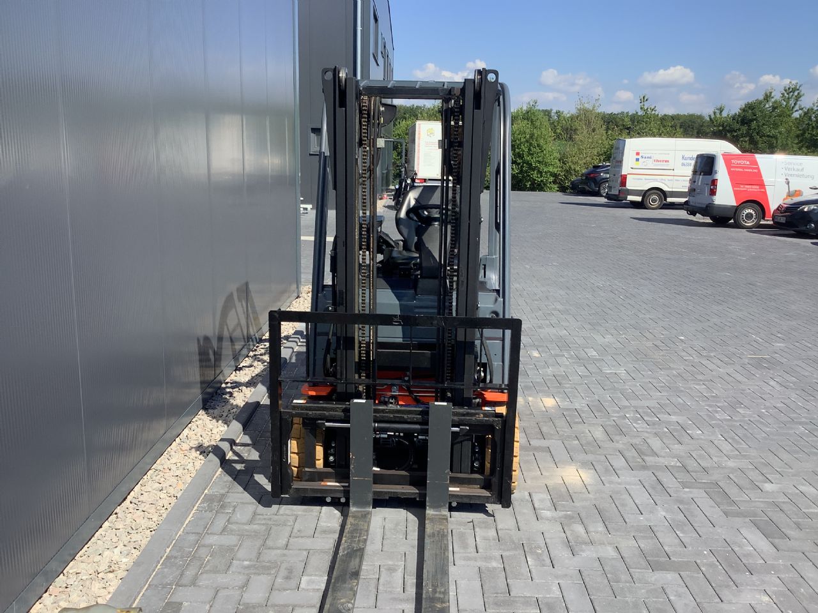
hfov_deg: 58.4
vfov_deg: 45.4
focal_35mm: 31
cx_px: 409
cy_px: 306
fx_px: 733
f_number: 2.4
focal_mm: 3.3
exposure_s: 1/799
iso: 25
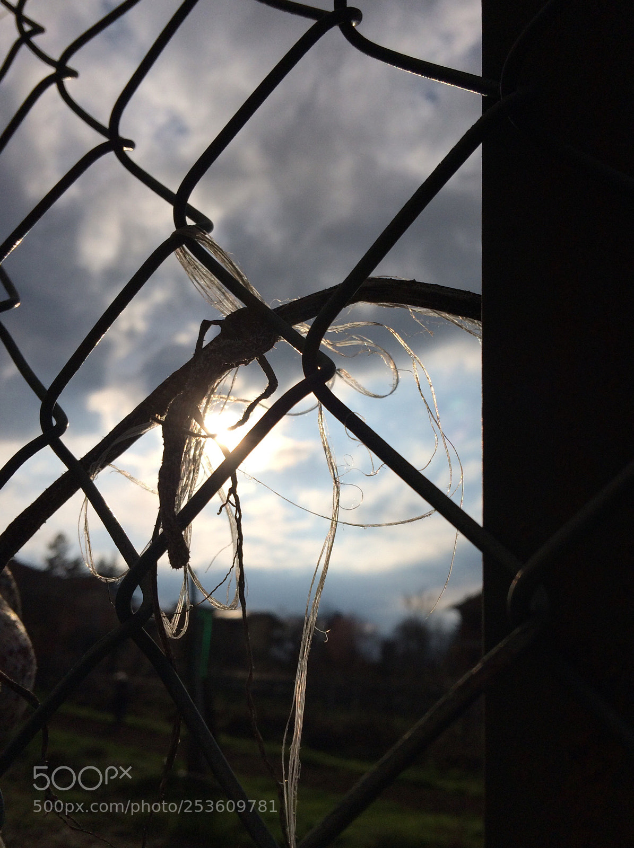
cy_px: 424
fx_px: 710
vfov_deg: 61.7
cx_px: 317
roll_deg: +0.6
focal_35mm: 29
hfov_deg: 48.1
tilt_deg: +17.8
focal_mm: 4.15
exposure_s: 1/13699
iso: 32
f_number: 2.2
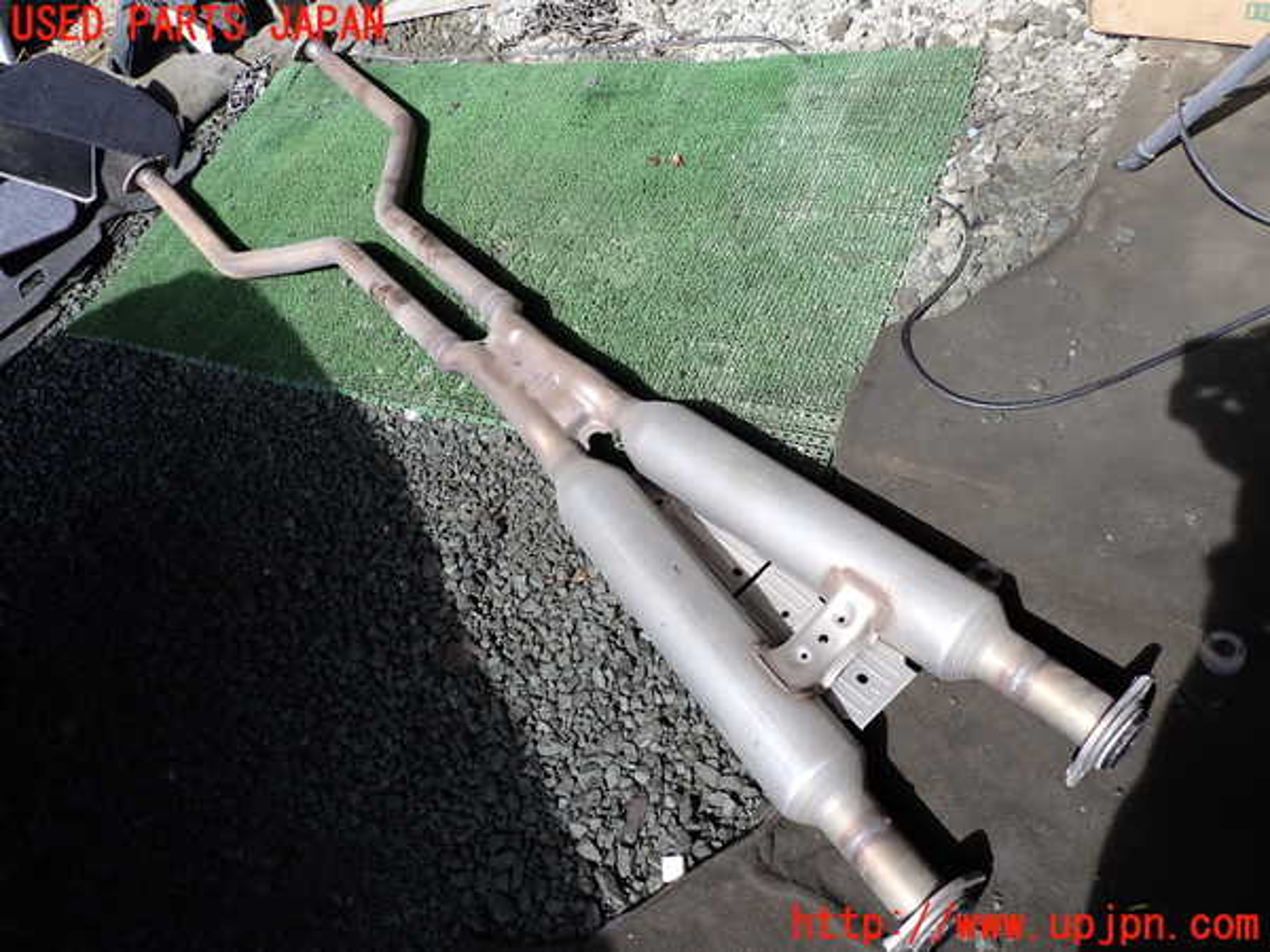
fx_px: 917
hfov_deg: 69.4
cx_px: 635
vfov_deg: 54.9
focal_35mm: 25
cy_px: 476
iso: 100
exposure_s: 1/500
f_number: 2.8
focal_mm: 4.5
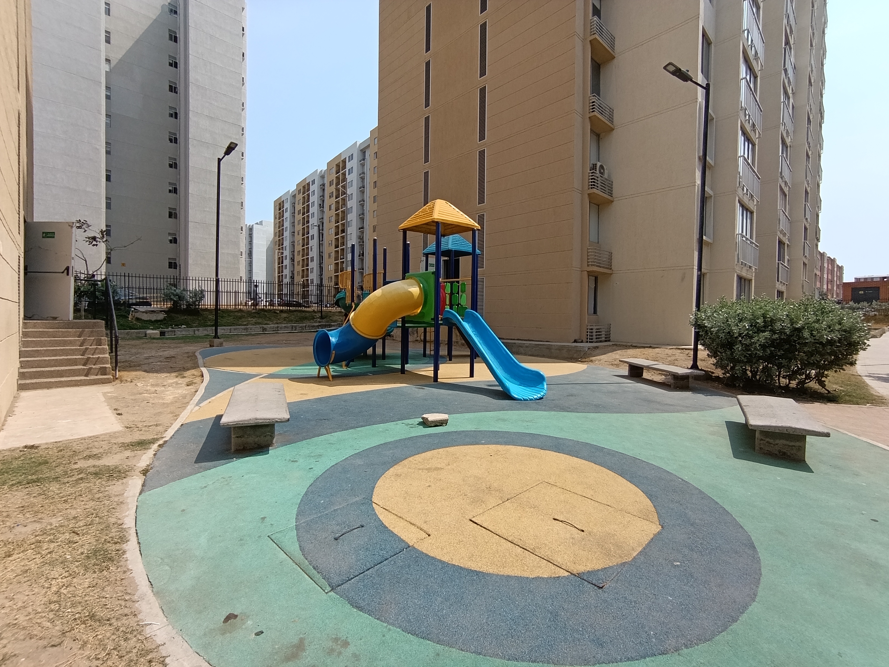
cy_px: 334
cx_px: 444
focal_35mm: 16
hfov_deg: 94.5
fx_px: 411
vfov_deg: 78.1
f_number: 2.2
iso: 50
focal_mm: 1.65
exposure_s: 1/1140
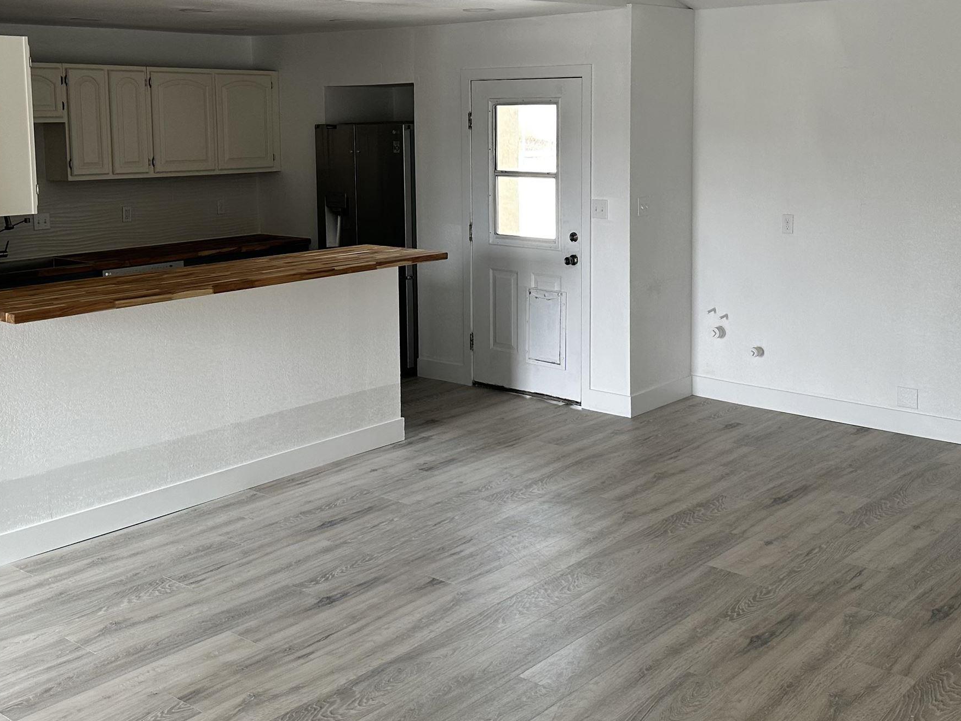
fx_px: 1166
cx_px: 484
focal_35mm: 42
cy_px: 252
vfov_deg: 34.1
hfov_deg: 44.8
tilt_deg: -6.1
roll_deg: +0.6
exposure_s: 1/121
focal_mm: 6.86
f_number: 1.78
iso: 125
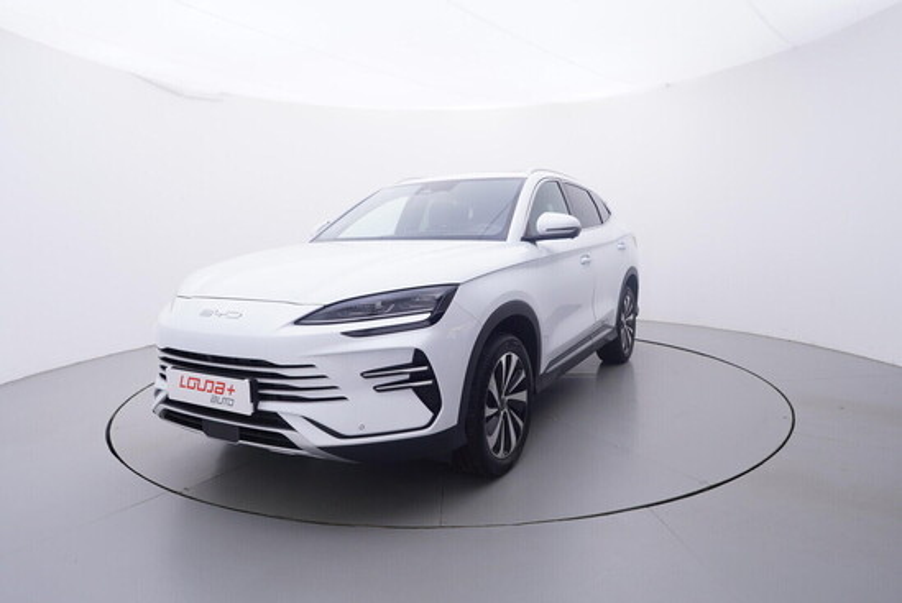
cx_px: 451
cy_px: 302
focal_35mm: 22
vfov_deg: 56.2
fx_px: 564
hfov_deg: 77.3
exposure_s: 1/80
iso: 200
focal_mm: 15
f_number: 5
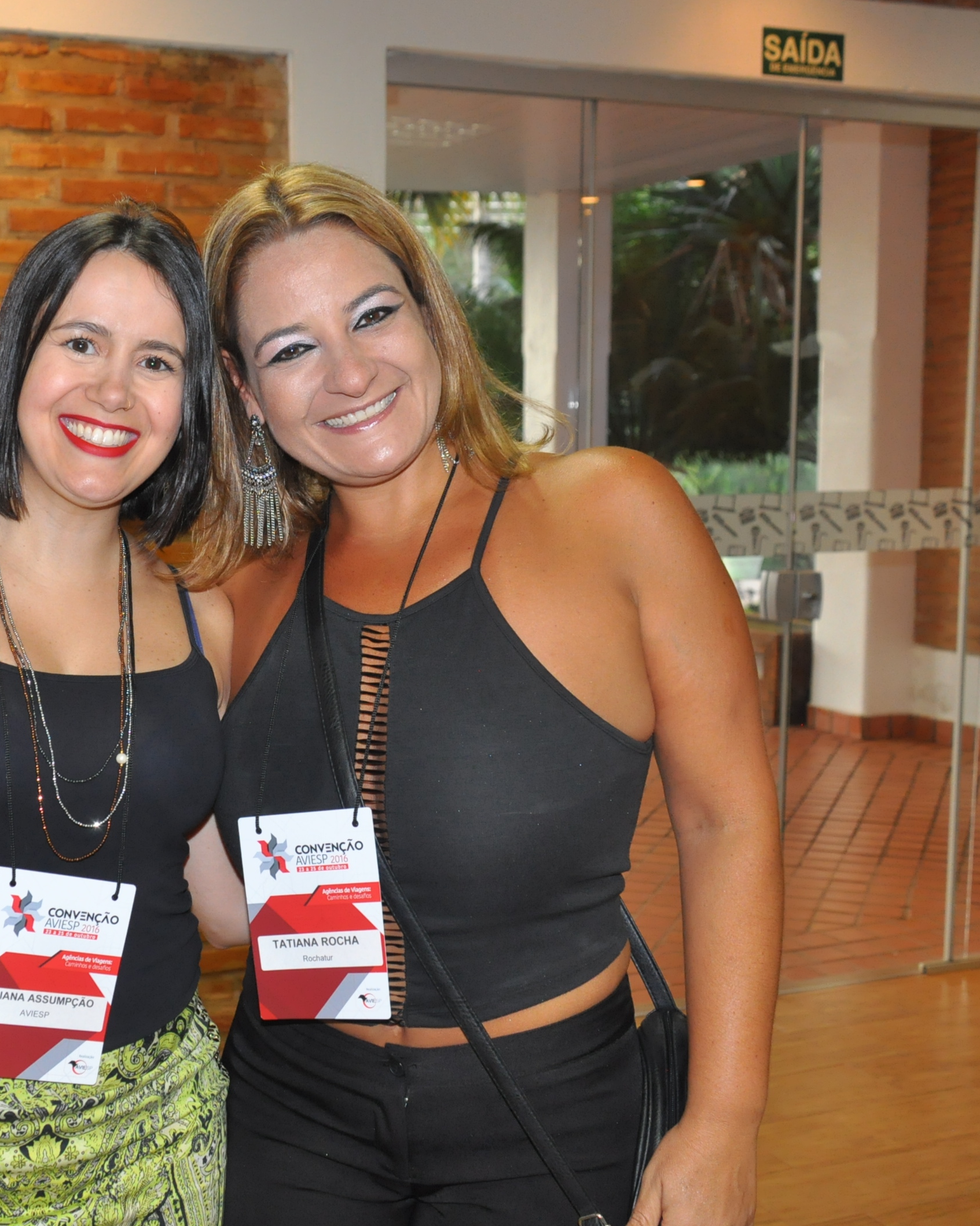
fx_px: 1704
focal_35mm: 47
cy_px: 615
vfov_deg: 39.5
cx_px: 223
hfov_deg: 31.4
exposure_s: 1/100
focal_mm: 22
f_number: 4.5
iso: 1000
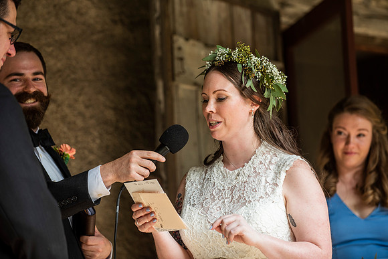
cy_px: 130
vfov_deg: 9.2
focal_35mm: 150
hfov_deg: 13.7
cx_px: 194
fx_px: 1617
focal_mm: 150
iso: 400
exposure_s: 1/800
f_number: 3.5
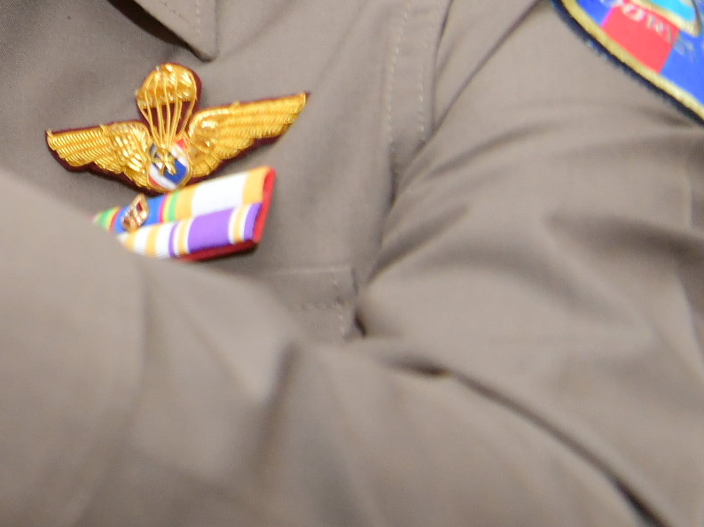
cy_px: -195
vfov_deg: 10.0
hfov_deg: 11.0
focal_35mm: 145
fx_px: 2948
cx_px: -1091
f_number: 4
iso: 1000
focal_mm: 29
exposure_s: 1/200
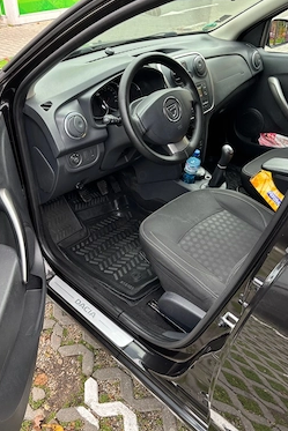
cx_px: 133
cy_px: 211
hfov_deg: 45.0
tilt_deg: -36.7
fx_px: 348
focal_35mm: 29
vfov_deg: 63.6
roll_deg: -0.4
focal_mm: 5.96
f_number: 1.6
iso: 80
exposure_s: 1/121
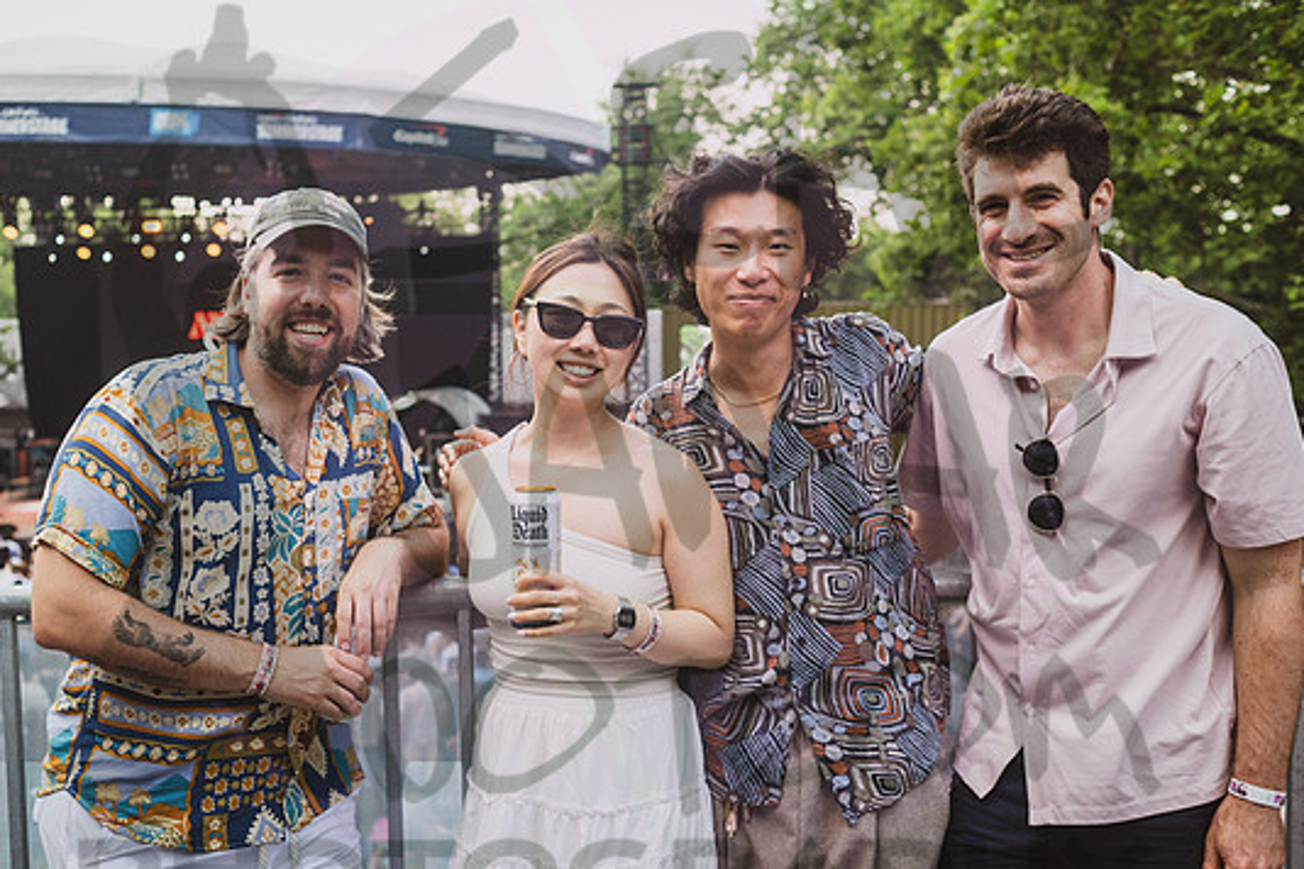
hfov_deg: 50.7
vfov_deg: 35.0
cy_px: 458
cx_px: 625
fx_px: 1376
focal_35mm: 38
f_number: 3.5
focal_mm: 35
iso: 800
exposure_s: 1/320
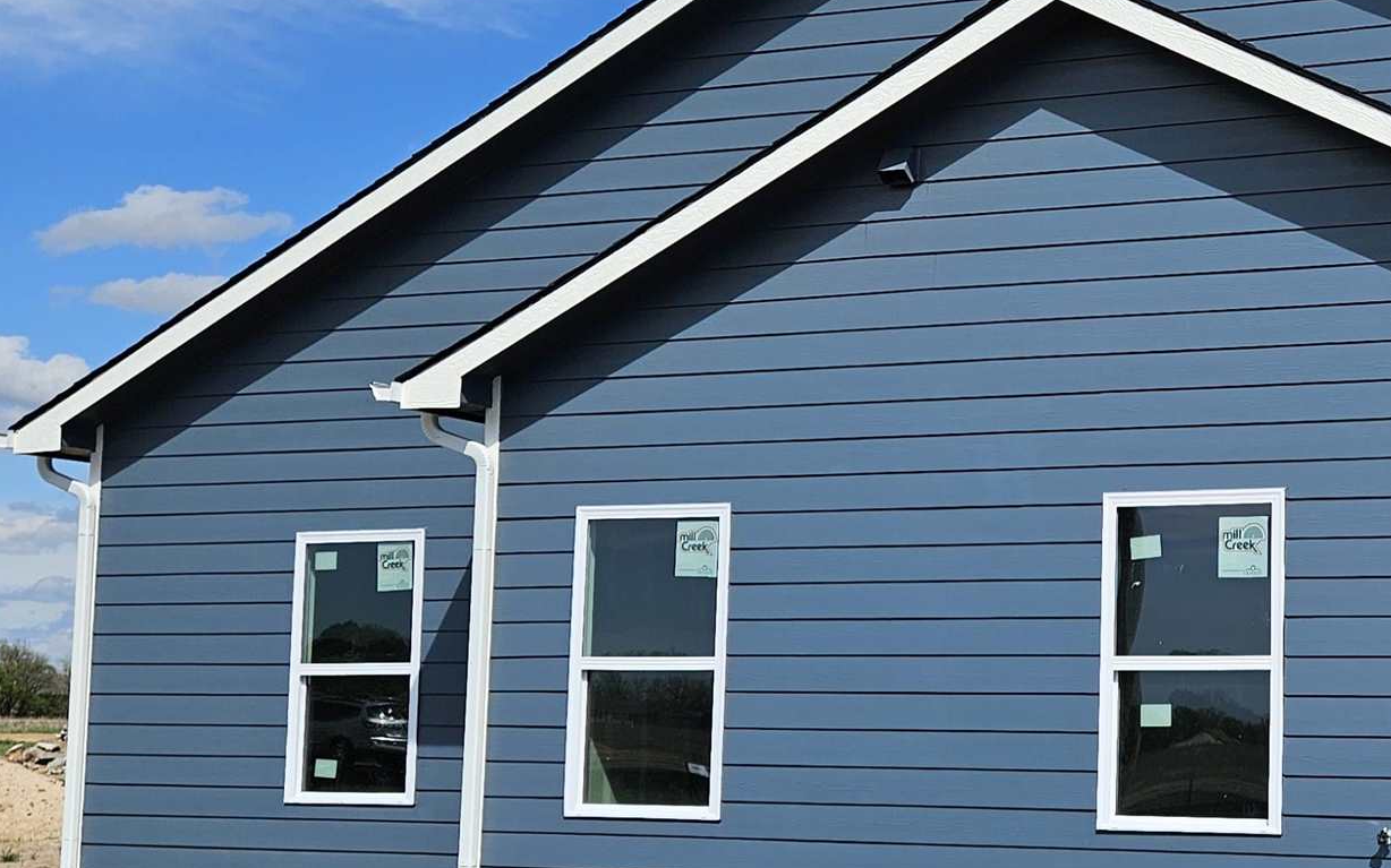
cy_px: 474
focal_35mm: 61
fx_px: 2312
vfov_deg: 21.3
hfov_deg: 31.7
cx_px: 1281
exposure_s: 1/2767
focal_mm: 5.4
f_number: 1.8
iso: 25
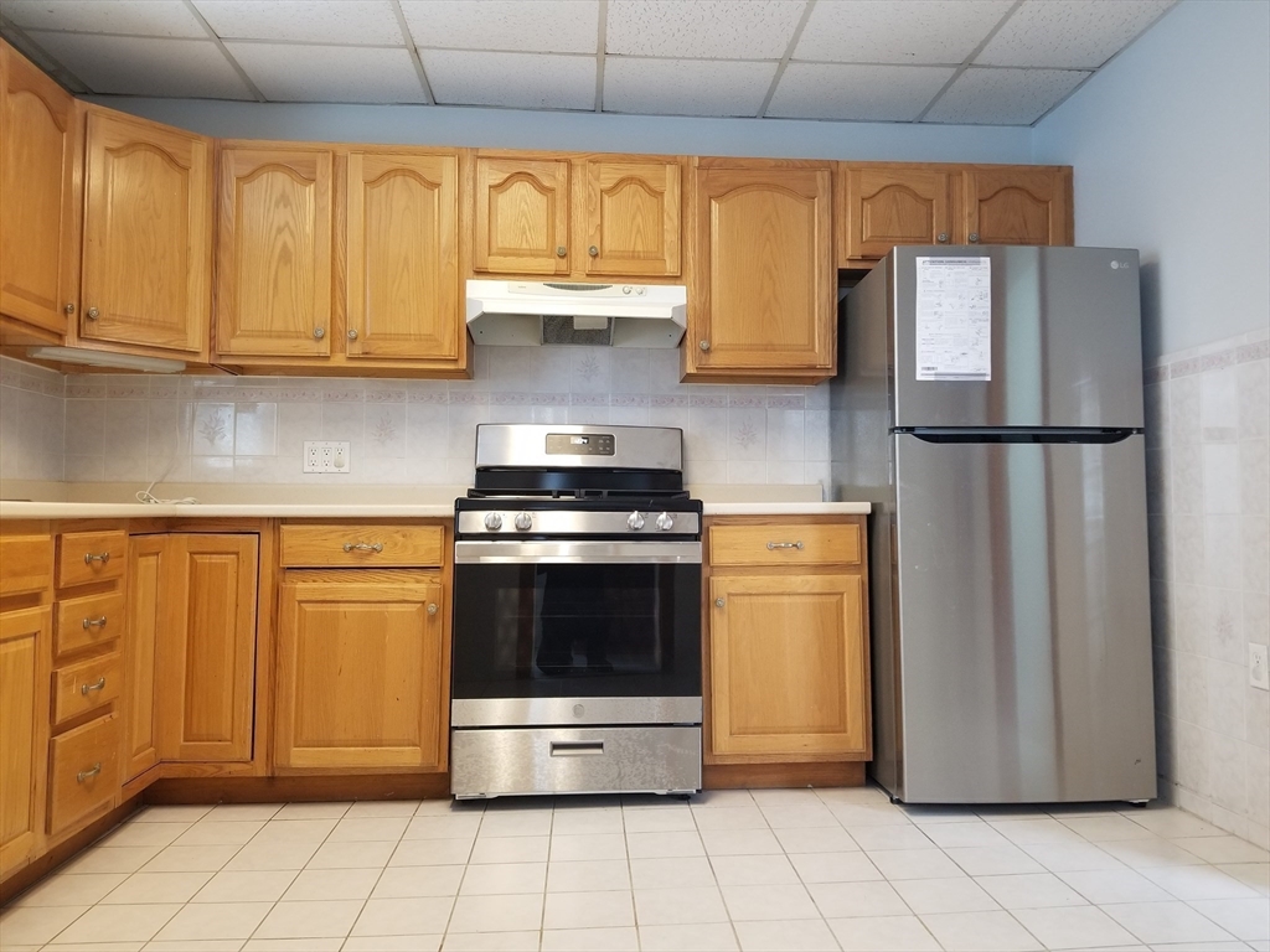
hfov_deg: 67.3
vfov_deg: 53.1
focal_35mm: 26
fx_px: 954
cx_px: 635
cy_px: 476
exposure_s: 1/30
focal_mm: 4.3
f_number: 1.7
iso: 200
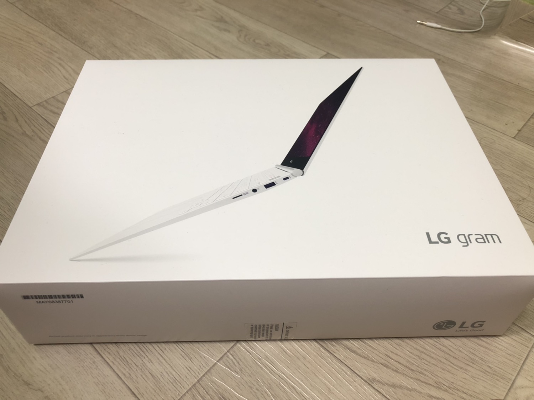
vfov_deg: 48.2
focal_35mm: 29
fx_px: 447
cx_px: 267
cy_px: 200
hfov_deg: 61.7
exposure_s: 1/15
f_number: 1.8
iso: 40
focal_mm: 3.99
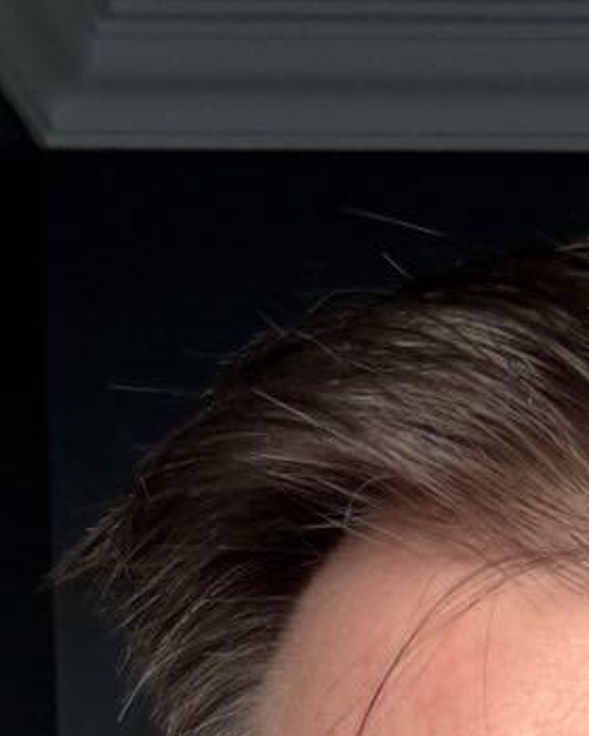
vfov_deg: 16.1
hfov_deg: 14.0
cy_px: 1167
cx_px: 705
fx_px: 2332
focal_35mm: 107
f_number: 1.9
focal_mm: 2.69
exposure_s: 1/122
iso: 50
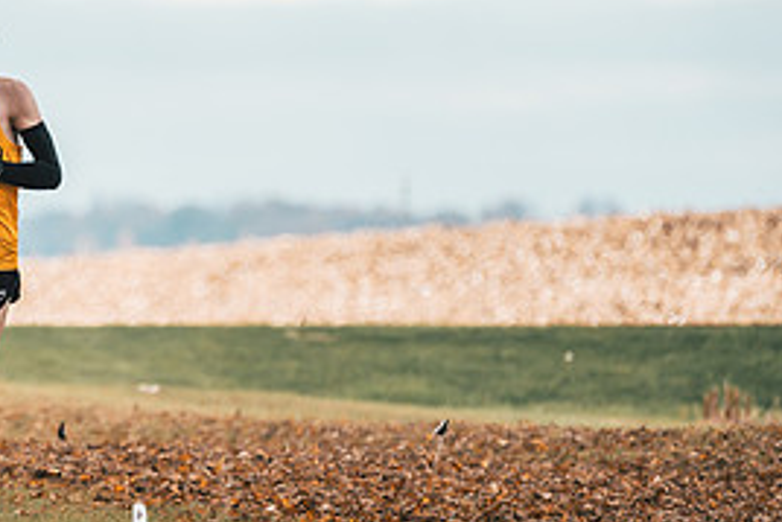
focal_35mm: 867
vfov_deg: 1.6
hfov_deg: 2.4
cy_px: 214
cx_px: -26
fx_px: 18843
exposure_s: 1/1000
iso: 400
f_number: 6.3
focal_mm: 400
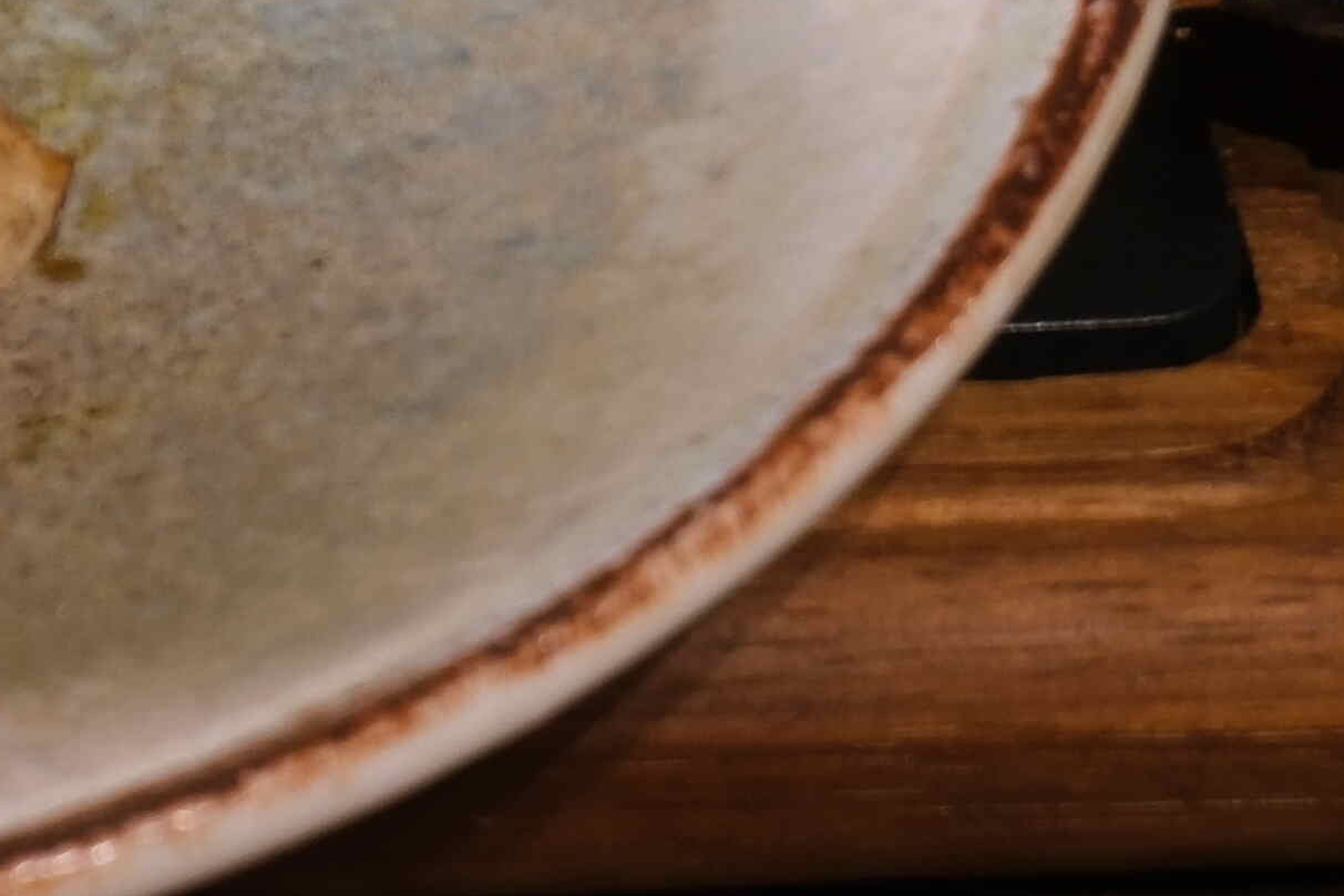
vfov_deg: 3.8
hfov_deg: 5.7
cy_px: -688
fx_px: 13254
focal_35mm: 355
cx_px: -1126
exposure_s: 1/125
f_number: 4.59
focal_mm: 45.8
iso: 400
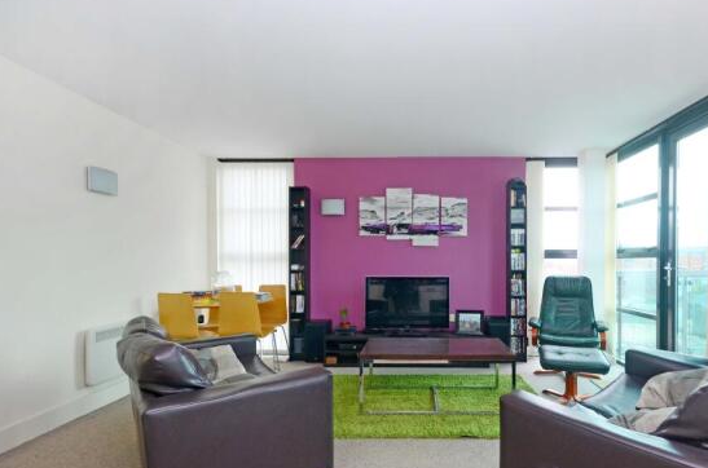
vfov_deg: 66.9
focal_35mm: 18
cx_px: 418
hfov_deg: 89.2
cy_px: 261
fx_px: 353
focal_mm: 10
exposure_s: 1/2.5
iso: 320
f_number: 10
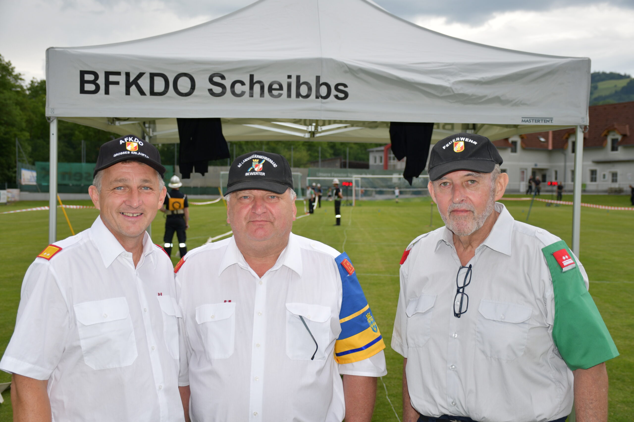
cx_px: 317
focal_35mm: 48
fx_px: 845
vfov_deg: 28.1
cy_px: 211
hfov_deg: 41.1
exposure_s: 1/250
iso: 110
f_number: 4
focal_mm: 32
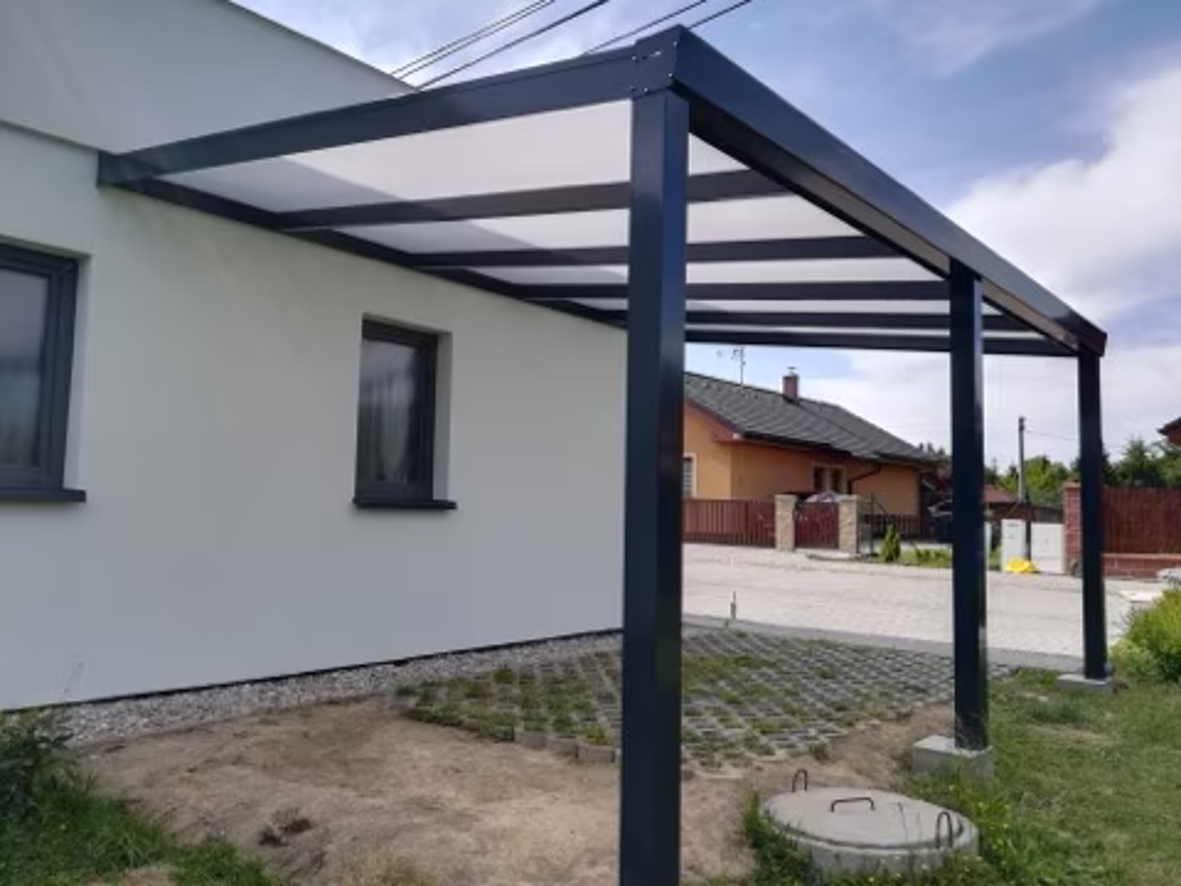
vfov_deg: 53.1
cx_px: 590
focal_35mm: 26
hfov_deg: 67.3
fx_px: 887
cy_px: 443
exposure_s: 1/856
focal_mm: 3.83
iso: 50
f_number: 2.2
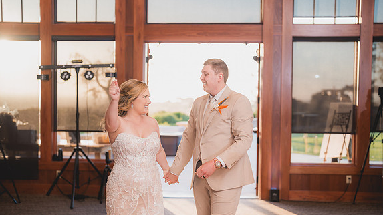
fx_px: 538
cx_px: 193
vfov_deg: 22.6
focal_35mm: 53
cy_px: 117
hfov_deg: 39.2
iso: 125
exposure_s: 1/250
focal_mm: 50
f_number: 1.8
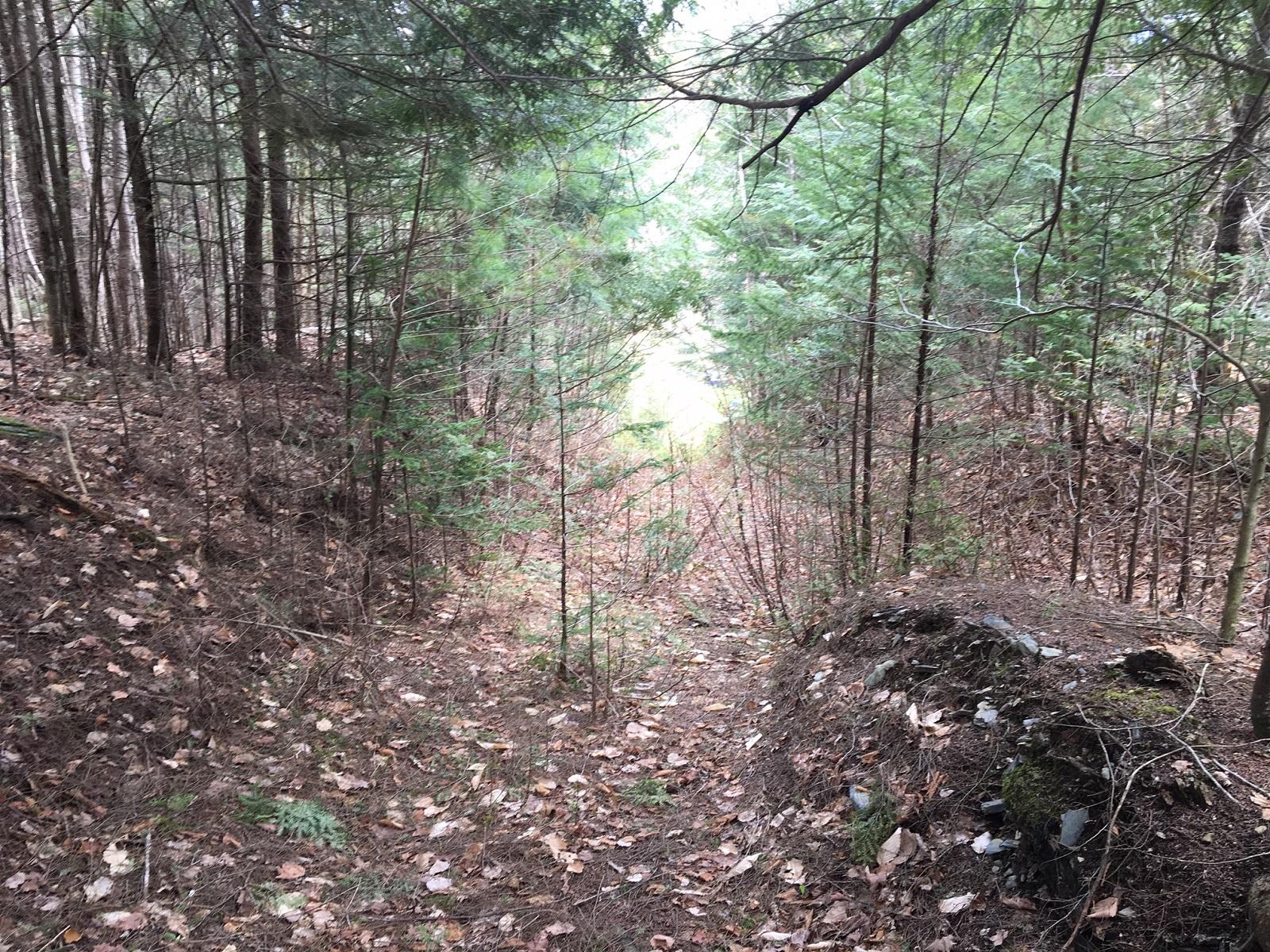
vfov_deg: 48.2
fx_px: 1064
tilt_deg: -17.9
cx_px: 635
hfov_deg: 61.7
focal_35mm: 29
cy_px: 476
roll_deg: +1.7
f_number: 2.2
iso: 32
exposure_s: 1/60
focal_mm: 4.15
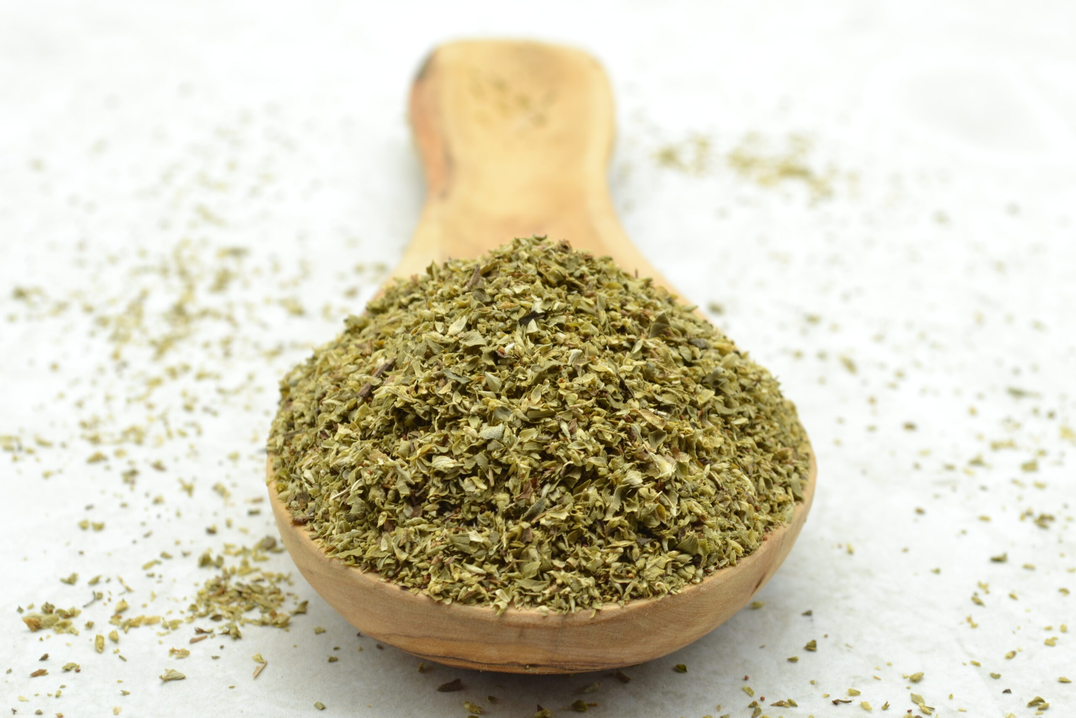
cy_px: 359
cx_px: 538
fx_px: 2331
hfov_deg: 26.0
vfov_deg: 17.5
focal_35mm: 78
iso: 100
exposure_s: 1/8
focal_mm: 52
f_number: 10
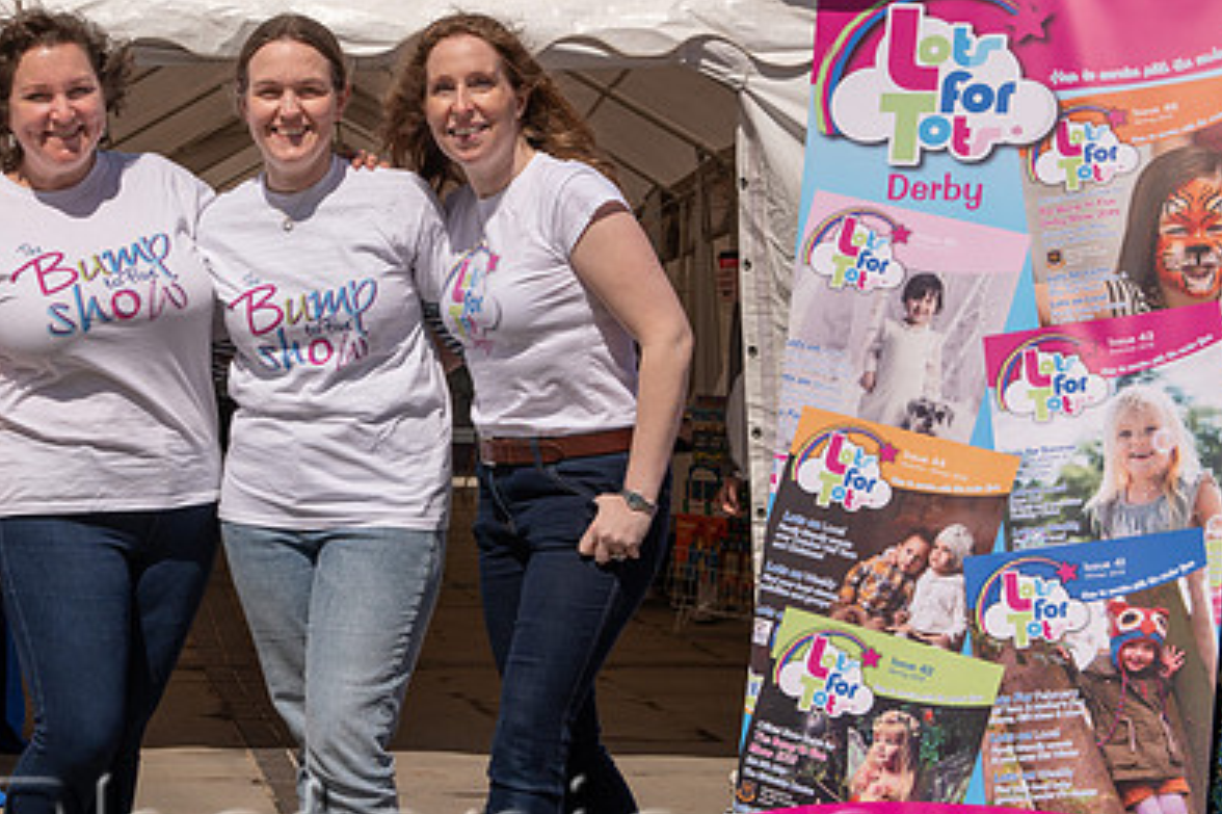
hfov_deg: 24.2
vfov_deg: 16.4
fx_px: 2816
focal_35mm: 83
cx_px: 309
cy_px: 375
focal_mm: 48
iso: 90
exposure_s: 1/1000
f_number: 9
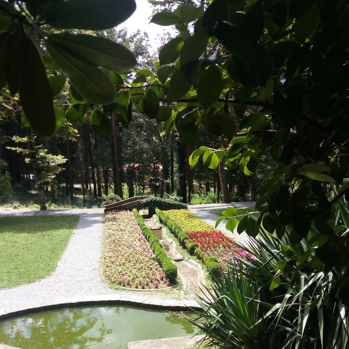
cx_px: 172
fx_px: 376
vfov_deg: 48.8
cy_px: 235
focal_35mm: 33
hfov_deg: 49.7
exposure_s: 1/490
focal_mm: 3.5
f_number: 2
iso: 114
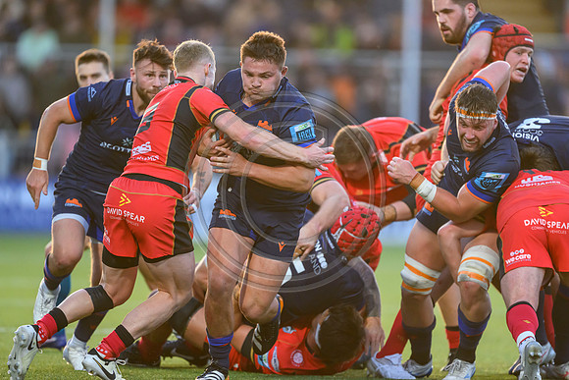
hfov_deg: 3.7
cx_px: 284
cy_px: 190
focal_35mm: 560
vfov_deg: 2.5
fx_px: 8853
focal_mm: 560
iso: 3200
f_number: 4
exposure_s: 1/1250
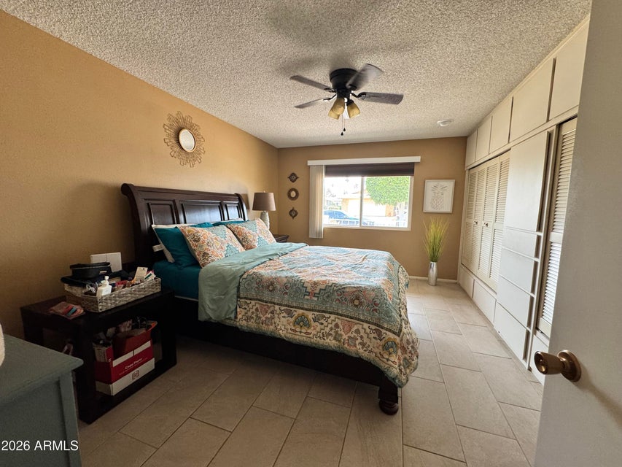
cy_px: 234
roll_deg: -0.7
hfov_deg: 102.1
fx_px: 252
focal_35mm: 14
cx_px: 311
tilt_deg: -6.7
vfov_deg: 85.7
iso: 200
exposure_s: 1/120
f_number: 2.2
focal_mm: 2.22
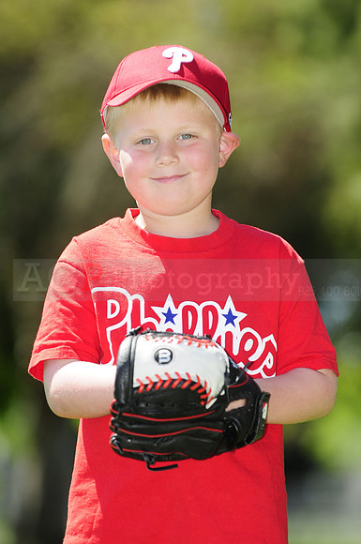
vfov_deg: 8.9
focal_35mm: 232
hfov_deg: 5.9
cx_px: 180
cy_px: 272
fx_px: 3507
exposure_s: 1/1000
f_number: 3.5
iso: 200
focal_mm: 155
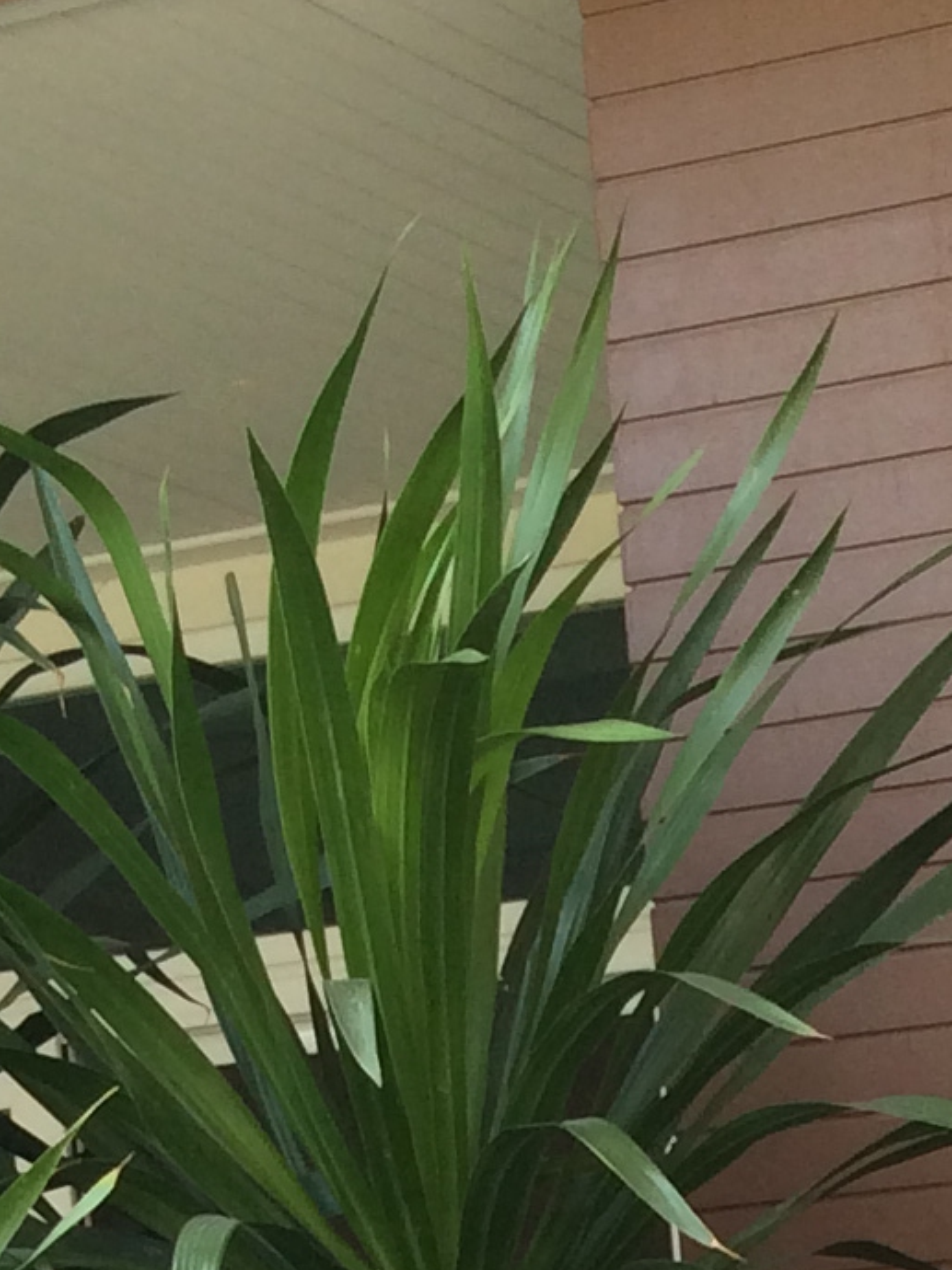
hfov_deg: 10.0
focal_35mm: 142
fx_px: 5210
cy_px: 2825
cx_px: 1600
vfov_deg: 11.9
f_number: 2.2
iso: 40
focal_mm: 4.12
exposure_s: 1/120
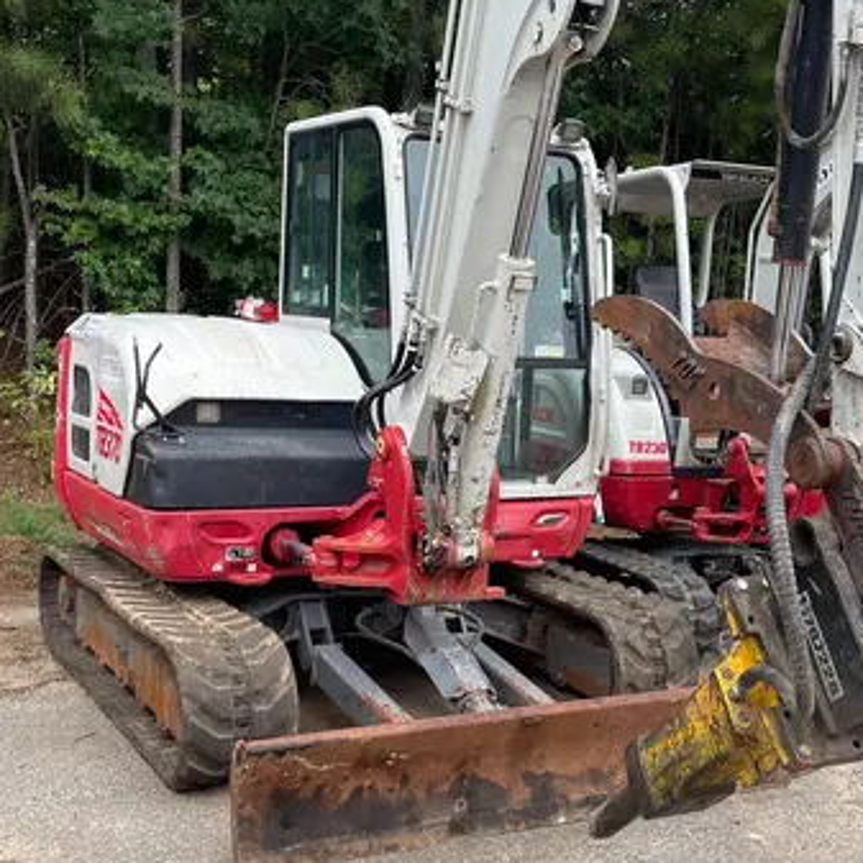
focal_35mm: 50
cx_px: 574
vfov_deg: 34.0
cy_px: 478
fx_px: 1410
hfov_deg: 33.7
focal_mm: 4.2
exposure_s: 1/200
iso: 32
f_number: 1.6
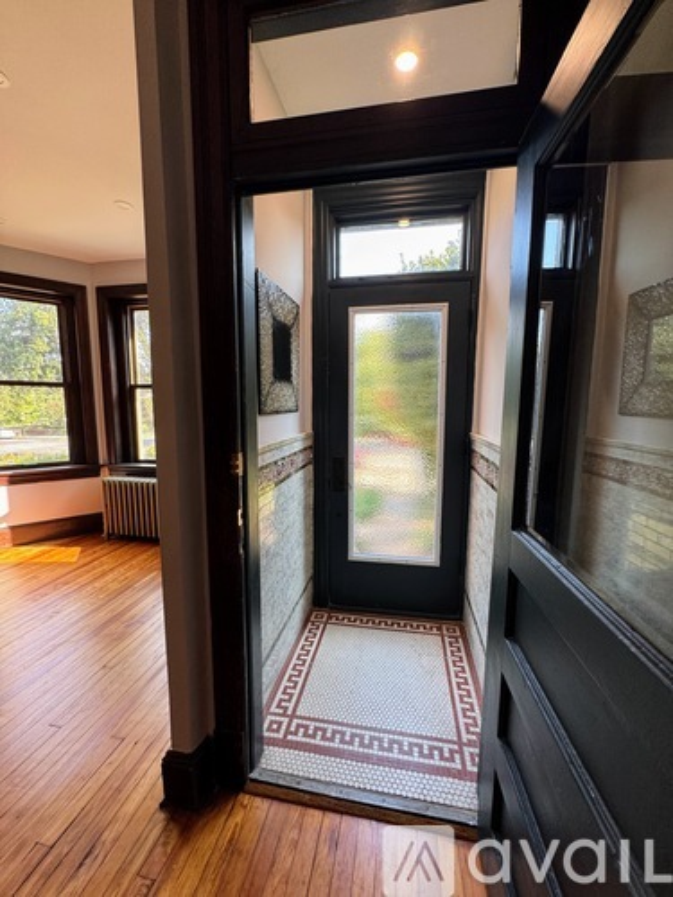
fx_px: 363
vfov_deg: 102.1
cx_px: 336
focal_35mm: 14
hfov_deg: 85.7
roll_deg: -0.7
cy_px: 448
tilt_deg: -6.6
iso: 125
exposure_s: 1/99
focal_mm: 2.22
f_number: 2.2
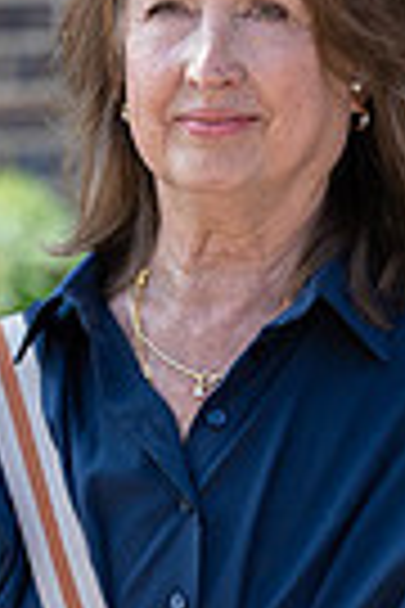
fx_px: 3948
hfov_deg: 5.9
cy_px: 617
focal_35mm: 234
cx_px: 216
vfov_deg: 8.7
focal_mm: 70
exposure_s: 1/400
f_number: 2
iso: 80
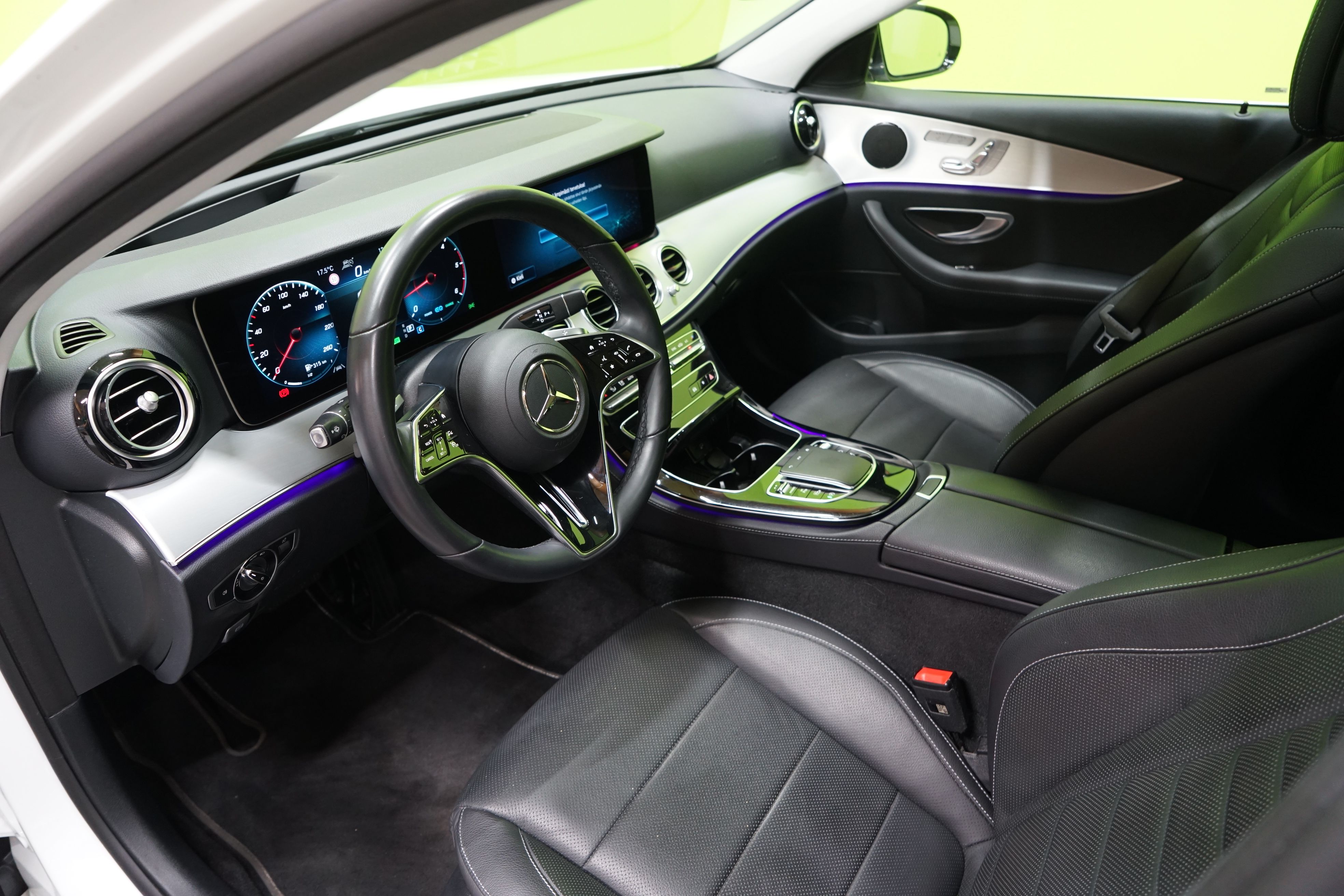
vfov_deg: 53.1
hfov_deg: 73.7
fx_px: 896
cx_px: 672
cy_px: 448
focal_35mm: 24
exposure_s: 1/25
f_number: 4.5
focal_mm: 24
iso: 1250
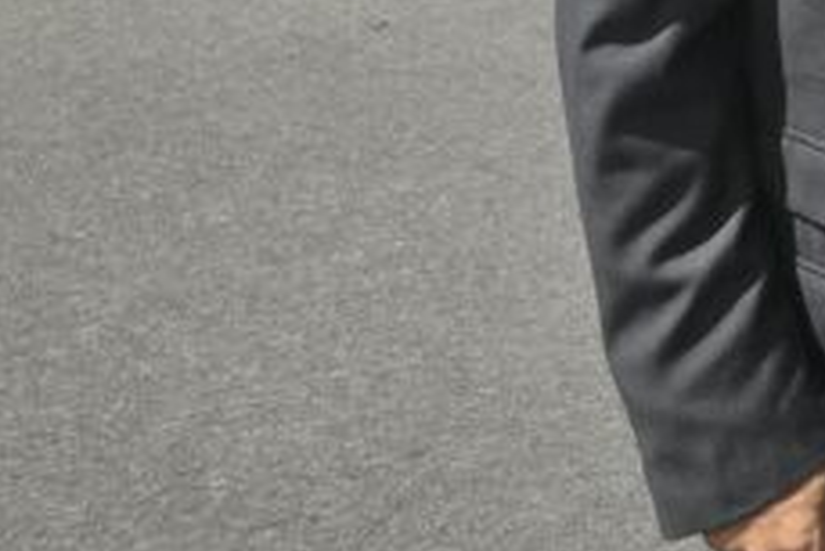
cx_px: 1228
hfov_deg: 17.3
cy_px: -594
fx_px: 2454
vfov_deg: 11.4
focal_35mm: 107
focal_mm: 6.3
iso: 640
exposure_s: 1/60
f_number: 1.7
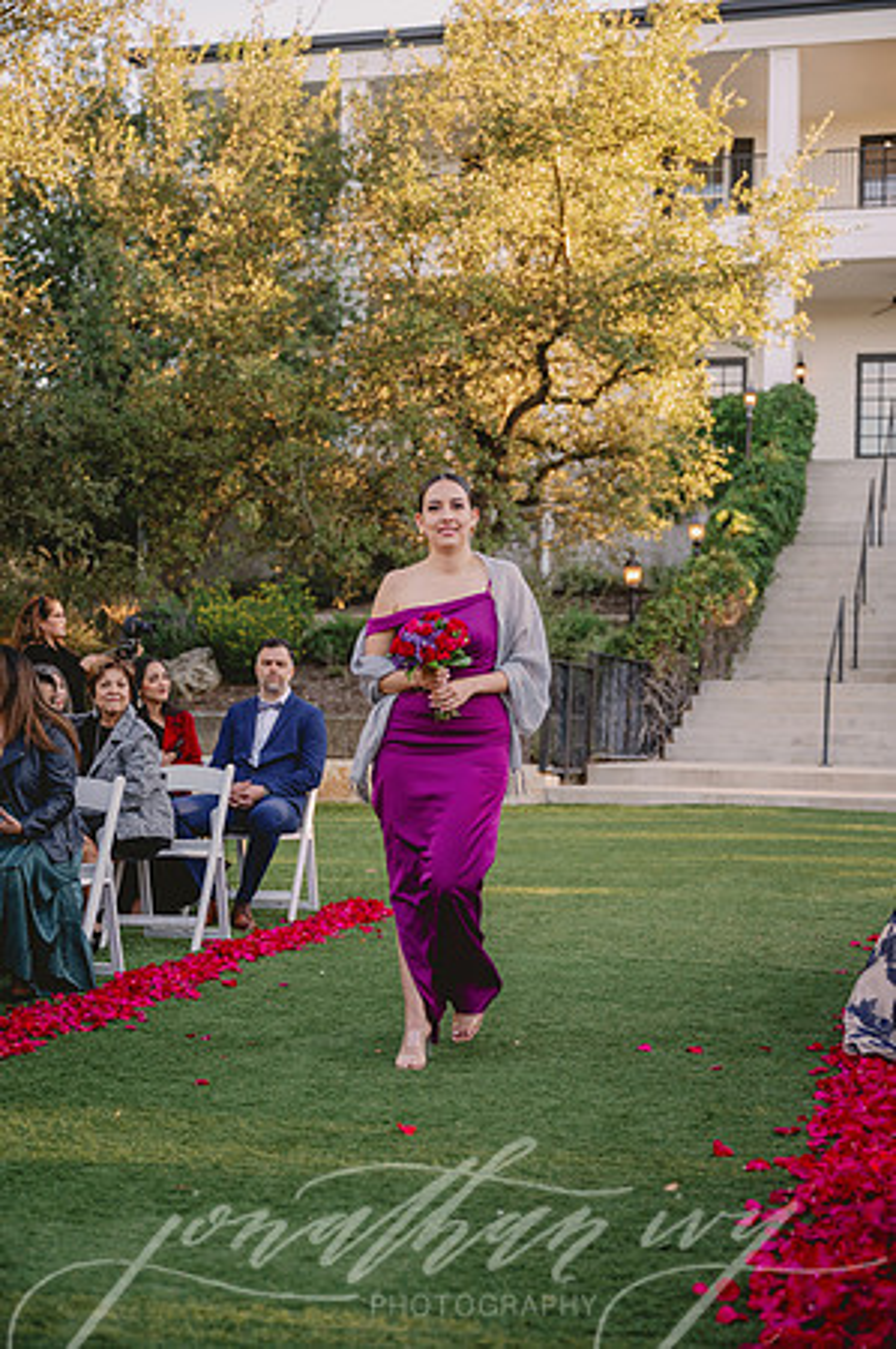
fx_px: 2058
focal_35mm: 55
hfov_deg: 24.6
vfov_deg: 36.3
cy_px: 674
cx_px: 448
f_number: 2.8
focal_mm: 55
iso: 320
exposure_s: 1/640
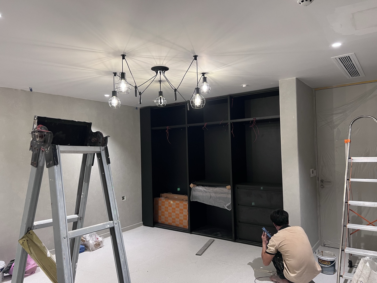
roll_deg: +1.8
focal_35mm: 26
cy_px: 142
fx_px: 283
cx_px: 188
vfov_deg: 53.1
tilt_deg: +2.0
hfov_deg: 67.3
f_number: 1.5
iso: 160
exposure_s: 1/50
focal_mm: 5.7
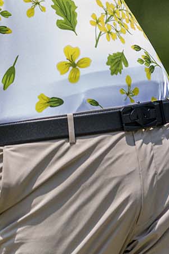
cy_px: -76
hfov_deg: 1.1
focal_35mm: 1278
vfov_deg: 1.6
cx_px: -19
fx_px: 9012
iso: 1600
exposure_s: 1/8000
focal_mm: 400
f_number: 3.5
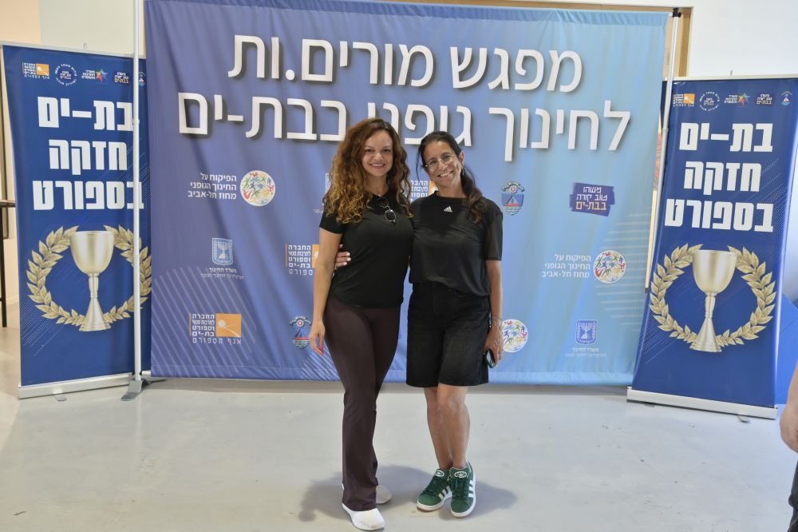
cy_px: 266
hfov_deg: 58.7
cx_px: 399
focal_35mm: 32
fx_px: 709
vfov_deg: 41.1
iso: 1250
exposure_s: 1/160
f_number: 5.6
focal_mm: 32
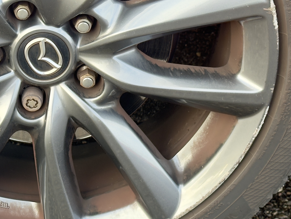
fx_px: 900
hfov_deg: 18.1
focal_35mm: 107
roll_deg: -2.1
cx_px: 37
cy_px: 37
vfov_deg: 13.7
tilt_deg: -23.9
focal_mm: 6.76
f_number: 1.78
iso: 64
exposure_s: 1/218
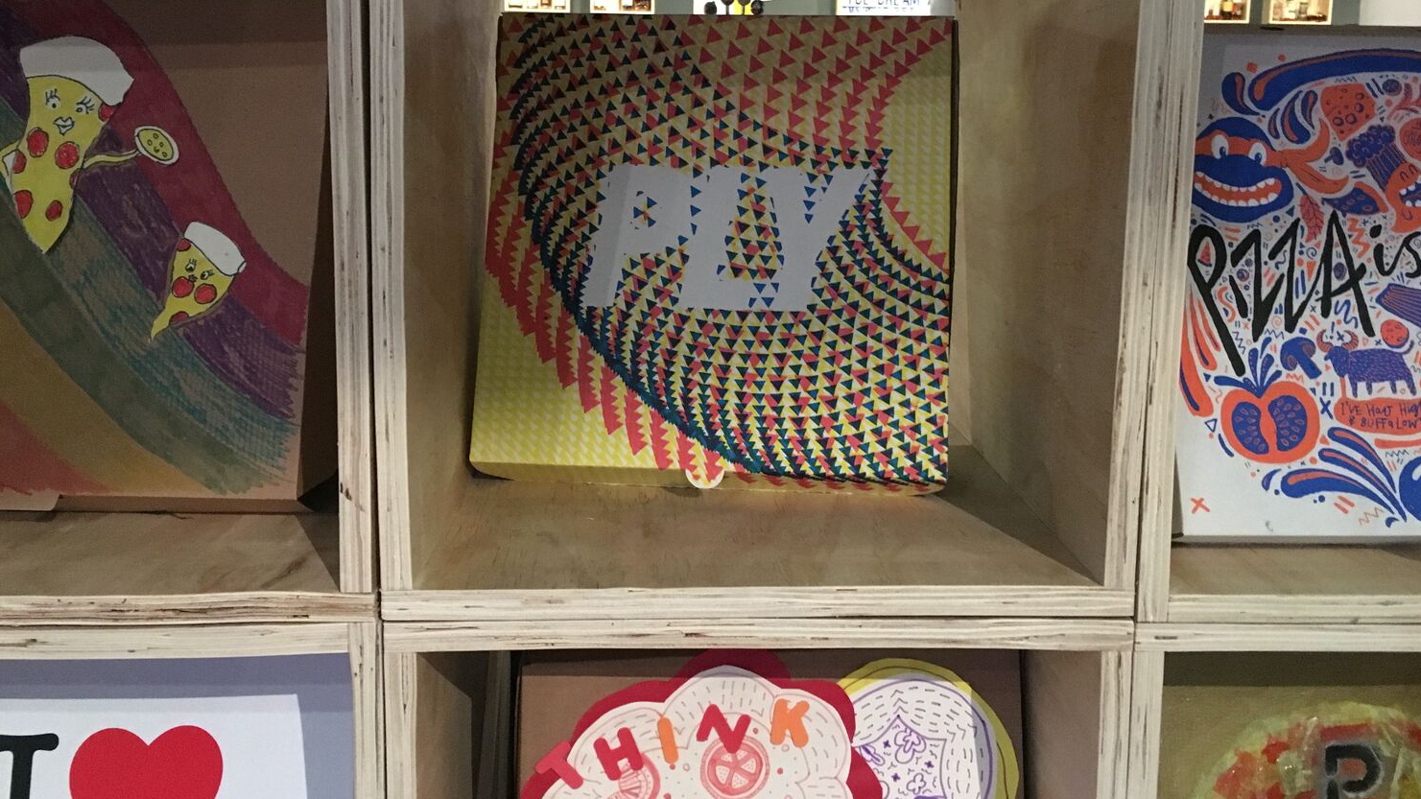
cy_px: 277
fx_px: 1206
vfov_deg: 36.4
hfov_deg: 61.0
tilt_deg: -6.9
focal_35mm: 32
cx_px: 718
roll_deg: -0.7
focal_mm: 4.15
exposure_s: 1/17
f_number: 2.2
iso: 320
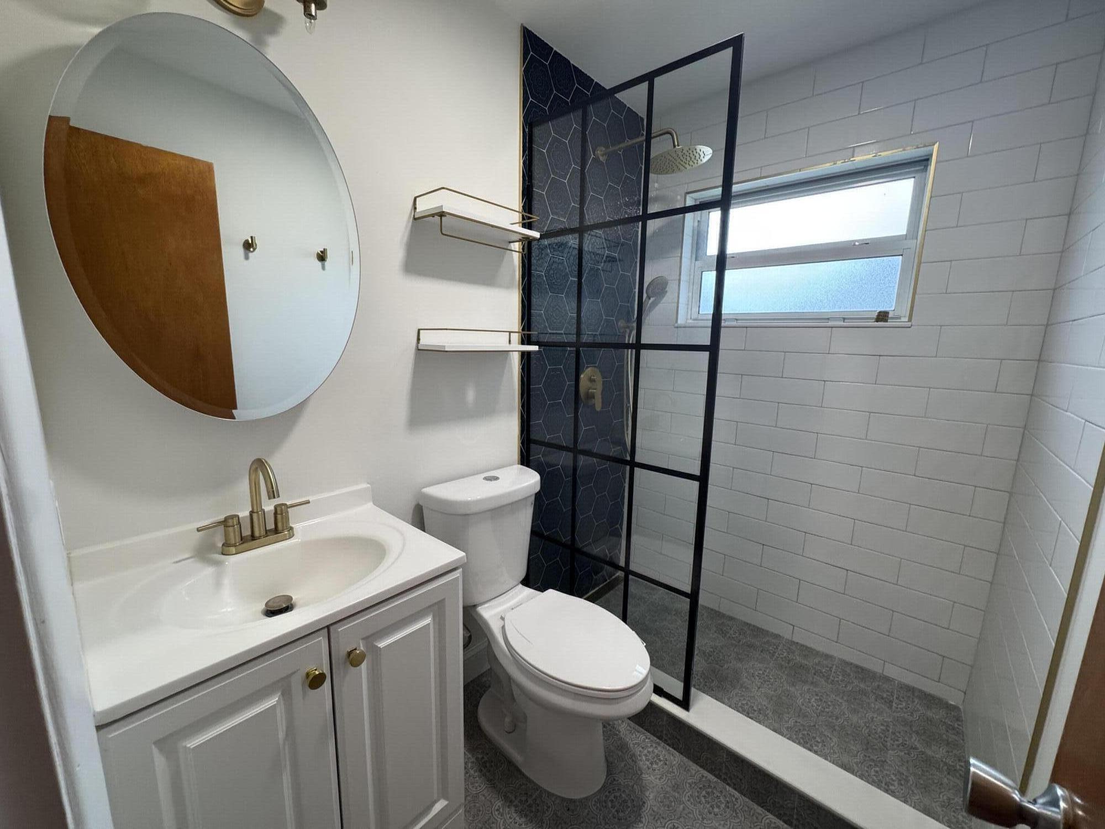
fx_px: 447
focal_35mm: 14
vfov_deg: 85.7
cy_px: 414
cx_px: 552
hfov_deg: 102.1
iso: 250
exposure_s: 1/120
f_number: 2.2
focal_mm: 2.22
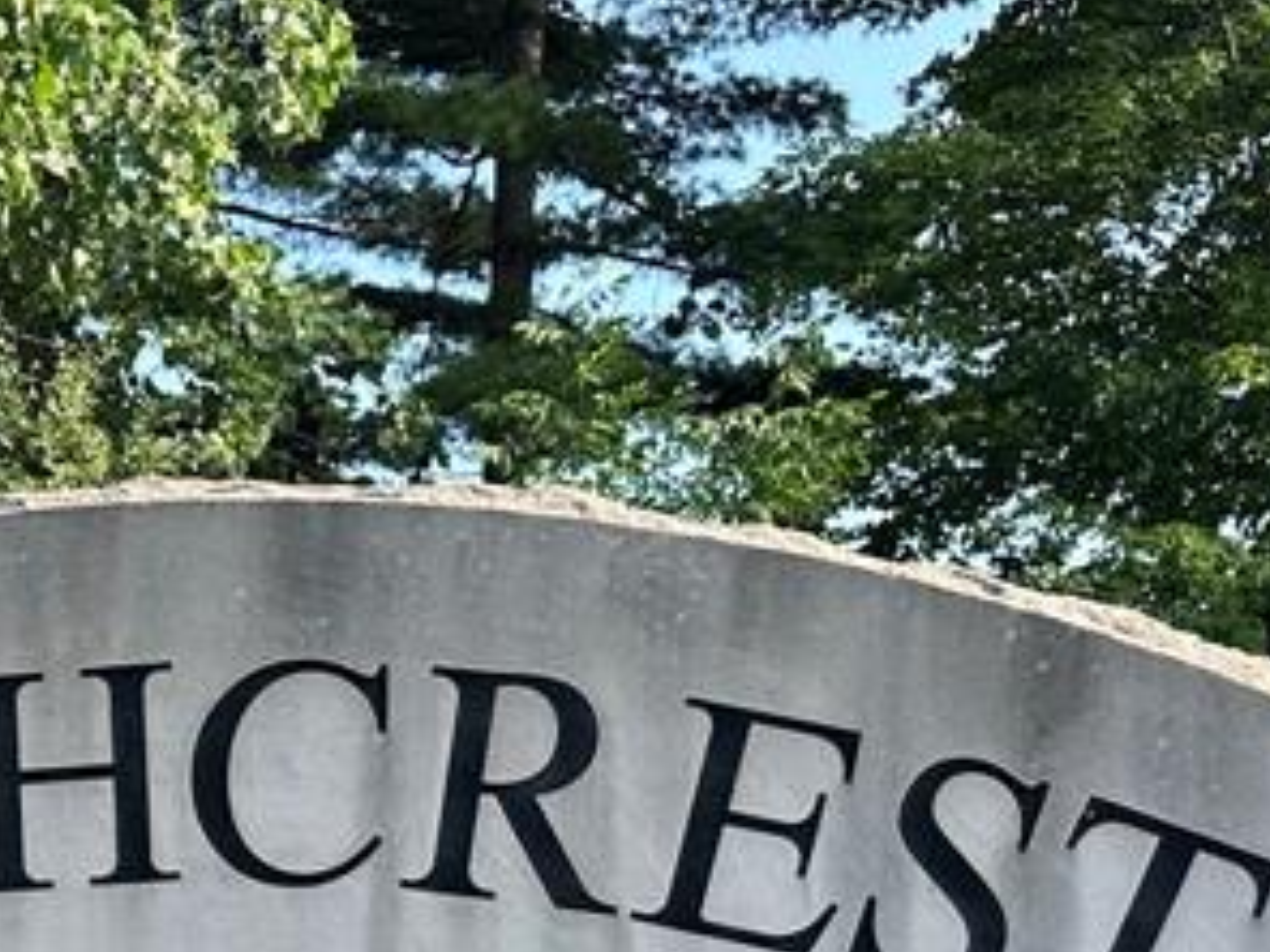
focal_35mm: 83
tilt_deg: -5.3
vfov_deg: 16.8
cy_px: 1231
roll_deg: +2.3
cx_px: 94
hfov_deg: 22.9
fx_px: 3045
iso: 80
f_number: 1.78
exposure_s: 1/623
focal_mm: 6.86
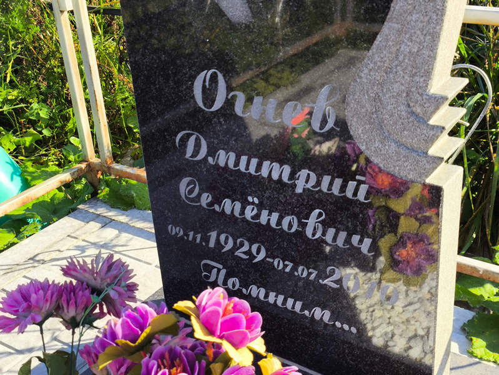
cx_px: 250
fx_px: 721
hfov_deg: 38.2
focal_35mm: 50
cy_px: 188
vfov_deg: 29.1
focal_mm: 4.71
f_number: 1.7
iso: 50
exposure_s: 1/579
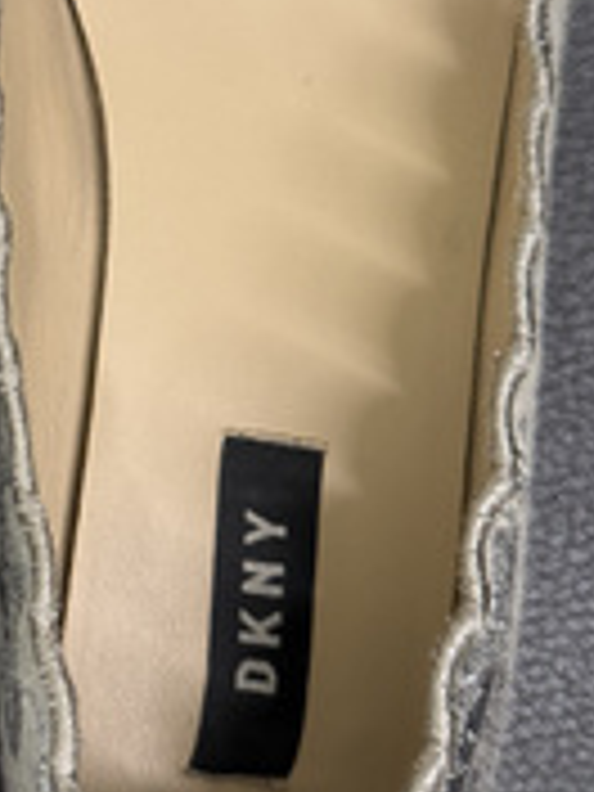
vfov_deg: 28.1
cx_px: -52
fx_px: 1556
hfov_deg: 20.6
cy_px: 189
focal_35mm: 68
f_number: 1.78
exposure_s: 1/106
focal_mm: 6.76
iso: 200
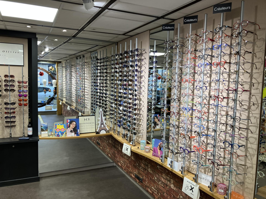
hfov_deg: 63.4
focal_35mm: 28
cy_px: 100
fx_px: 215
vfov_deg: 49.7
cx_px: 133
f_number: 1.8
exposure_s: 1/100
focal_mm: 3.99
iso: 64
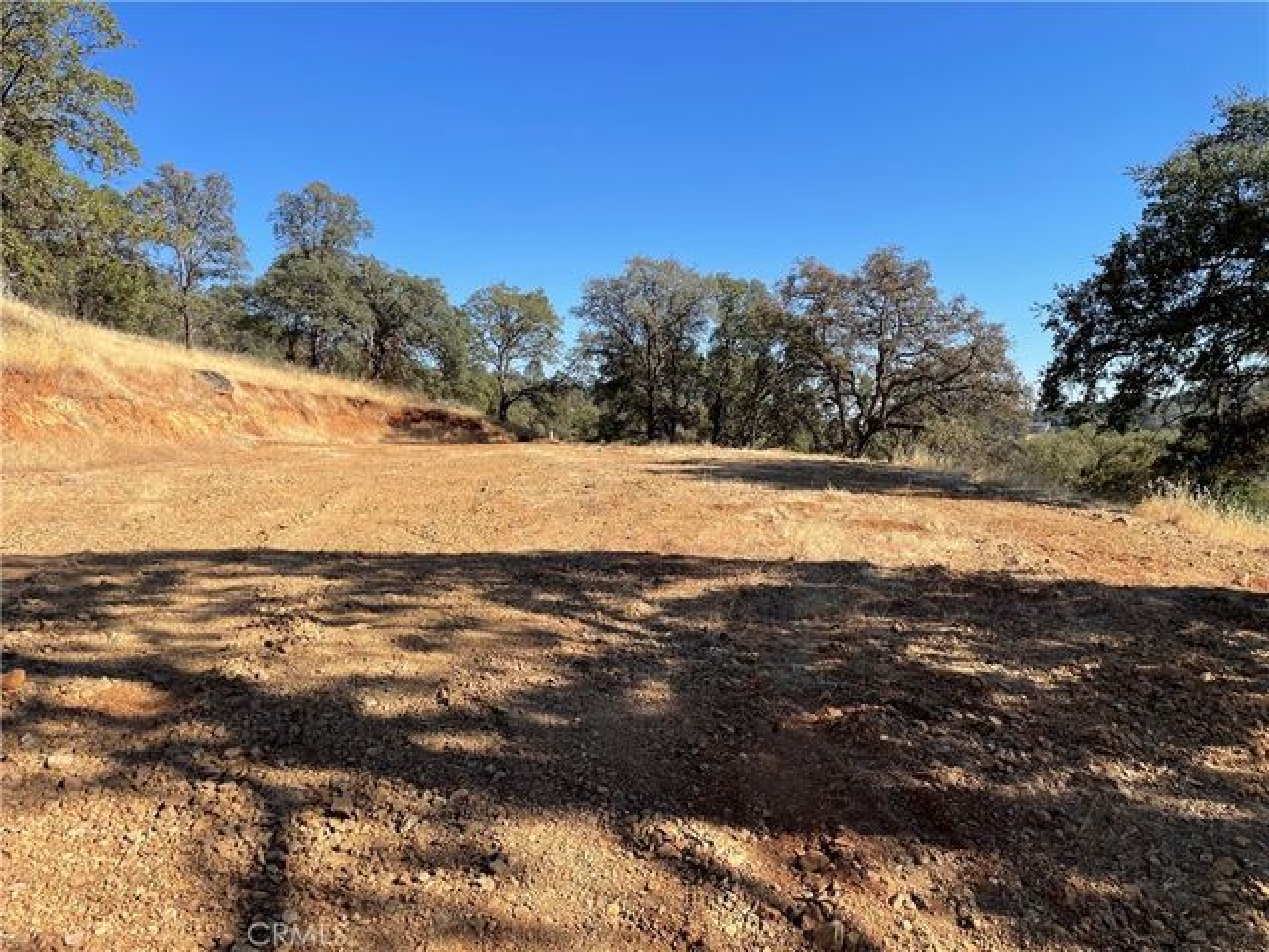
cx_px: 634
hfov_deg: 67.3
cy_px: 476
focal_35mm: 26
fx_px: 953
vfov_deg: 53.1
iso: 32
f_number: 1.6
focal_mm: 4.2
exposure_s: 1/2257
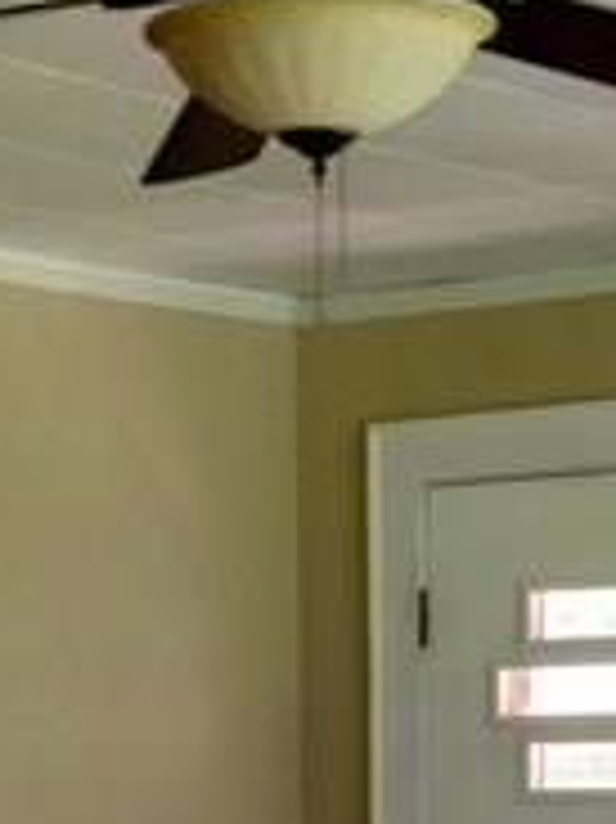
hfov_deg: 12.1
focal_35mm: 122
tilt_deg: -13.8
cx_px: 189
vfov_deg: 14.4
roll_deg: +0.4
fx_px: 2898
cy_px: 1427
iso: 200
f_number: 2.2
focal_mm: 4.15
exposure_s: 1/30
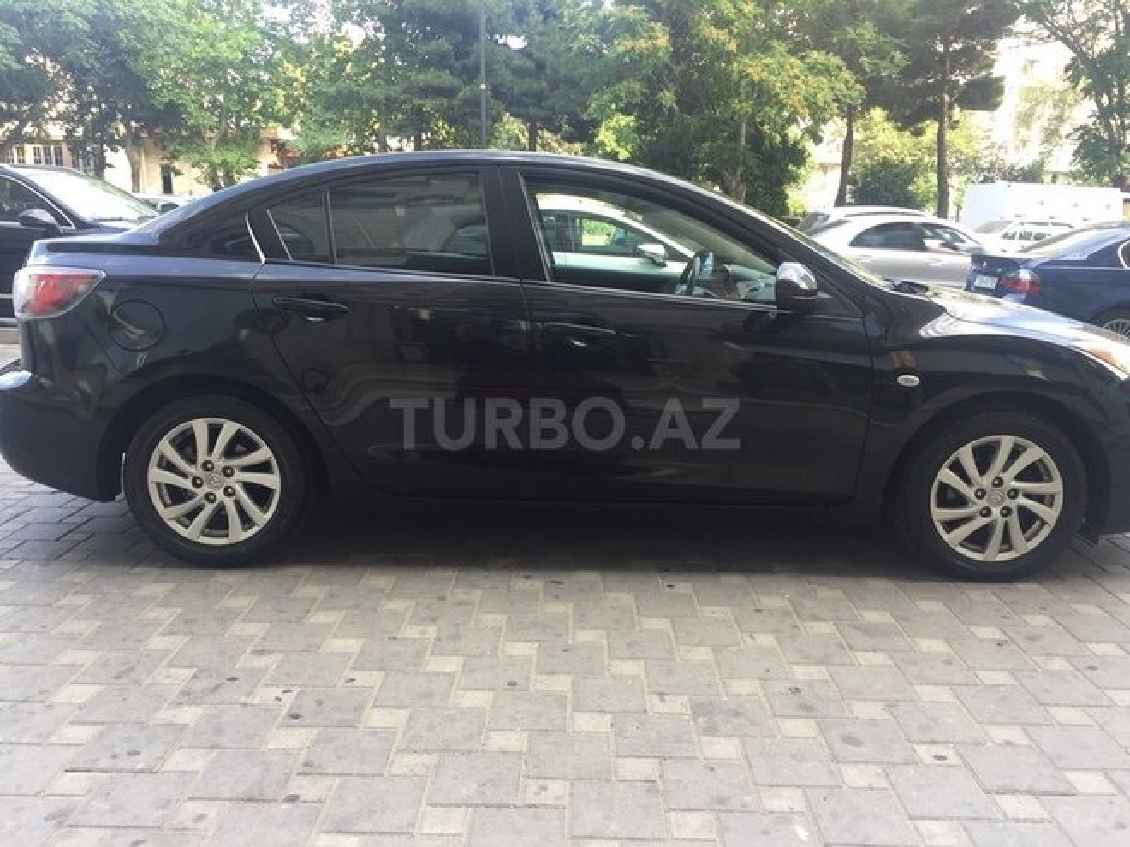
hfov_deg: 61.7
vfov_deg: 48.2
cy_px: 424
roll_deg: -0.4
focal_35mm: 29
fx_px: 947
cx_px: 565
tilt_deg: -13.9
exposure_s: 1/100
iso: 40
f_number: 2.2
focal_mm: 4.15
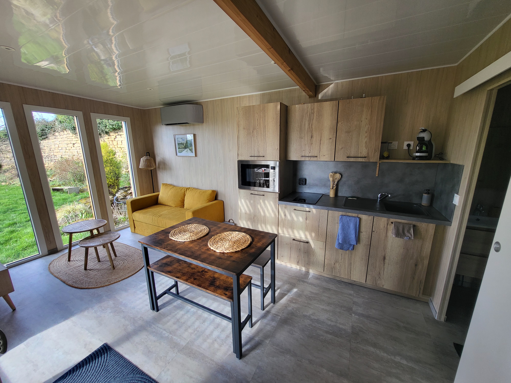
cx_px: 256
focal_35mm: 13
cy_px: 192
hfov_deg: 106.2
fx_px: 192
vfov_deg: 89.9
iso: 50
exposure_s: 1/101
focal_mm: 1.74
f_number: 2.2
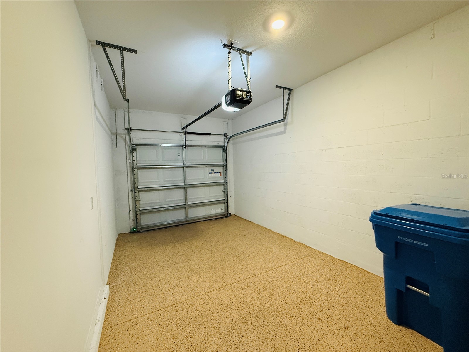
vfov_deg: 85.7
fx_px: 190
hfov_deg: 102.1
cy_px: 176
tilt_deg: -2.6
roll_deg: +1.0
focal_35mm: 14
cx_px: 234
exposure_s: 1/60
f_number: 2.2
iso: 500
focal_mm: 2.22
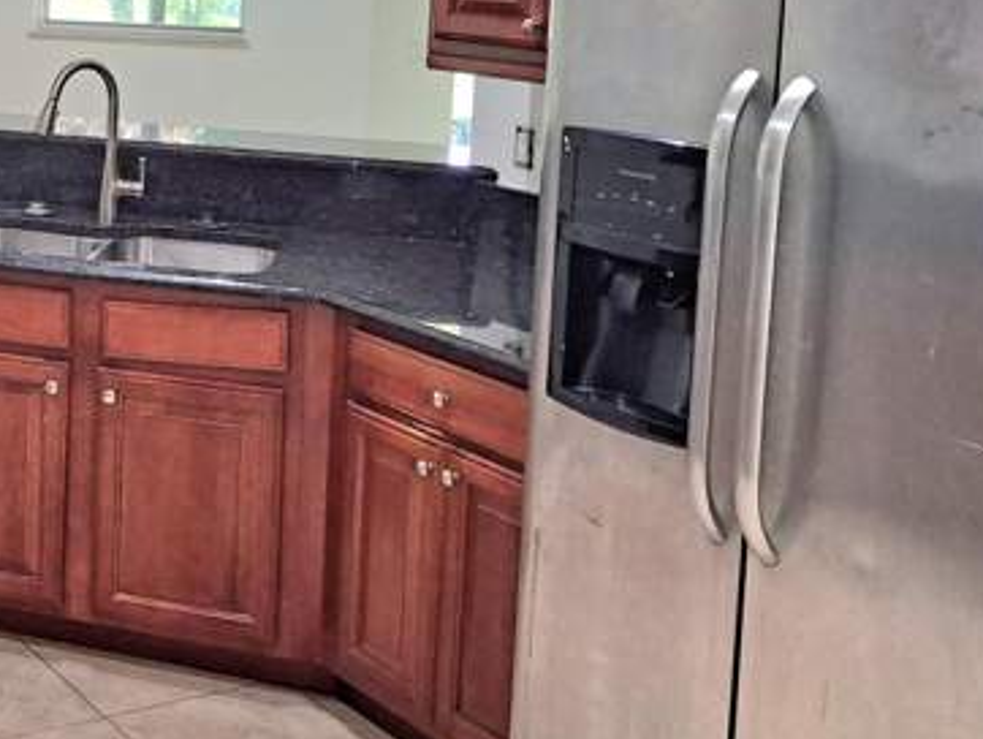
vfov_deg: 26.5
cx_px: -65
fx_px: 1506
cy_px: 60
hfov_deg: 32.4
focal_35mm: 53
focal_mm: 5.23
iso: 160
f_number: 1.8
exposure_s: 1/60.2
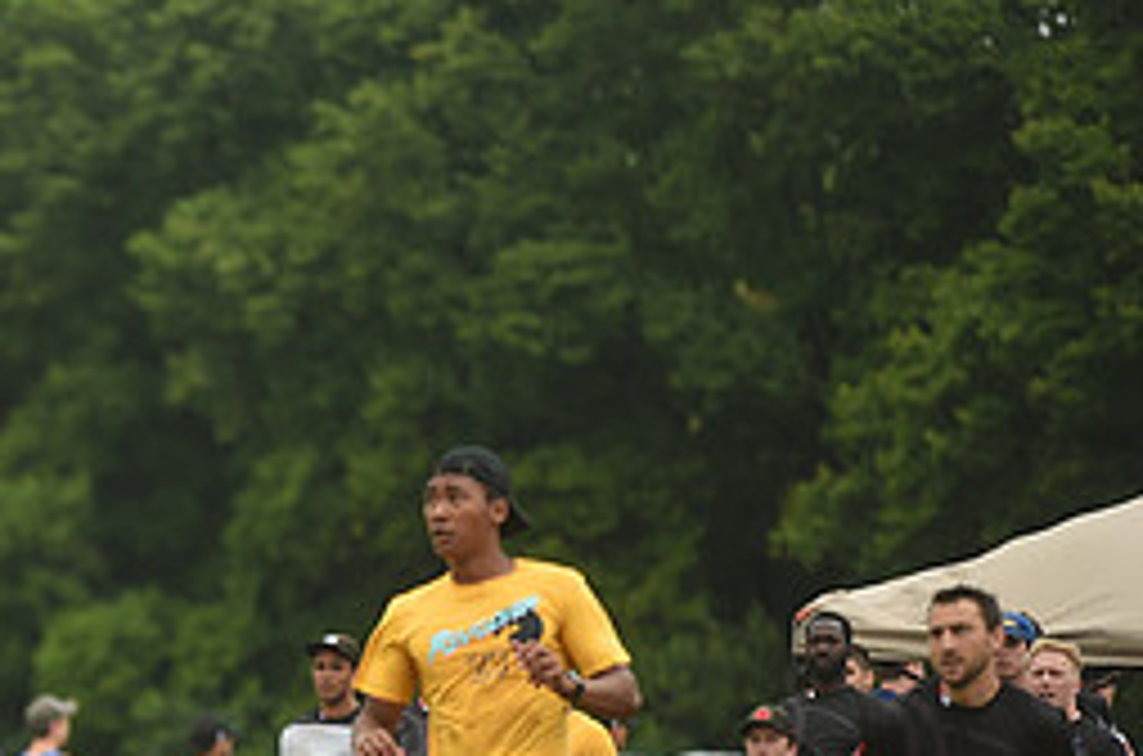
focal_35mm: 457
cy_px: 529
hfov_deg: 4.5
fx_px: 14474
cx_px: -140
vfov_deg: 3.0
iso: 200
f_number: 2.8
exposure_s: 1/1250
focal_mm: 200
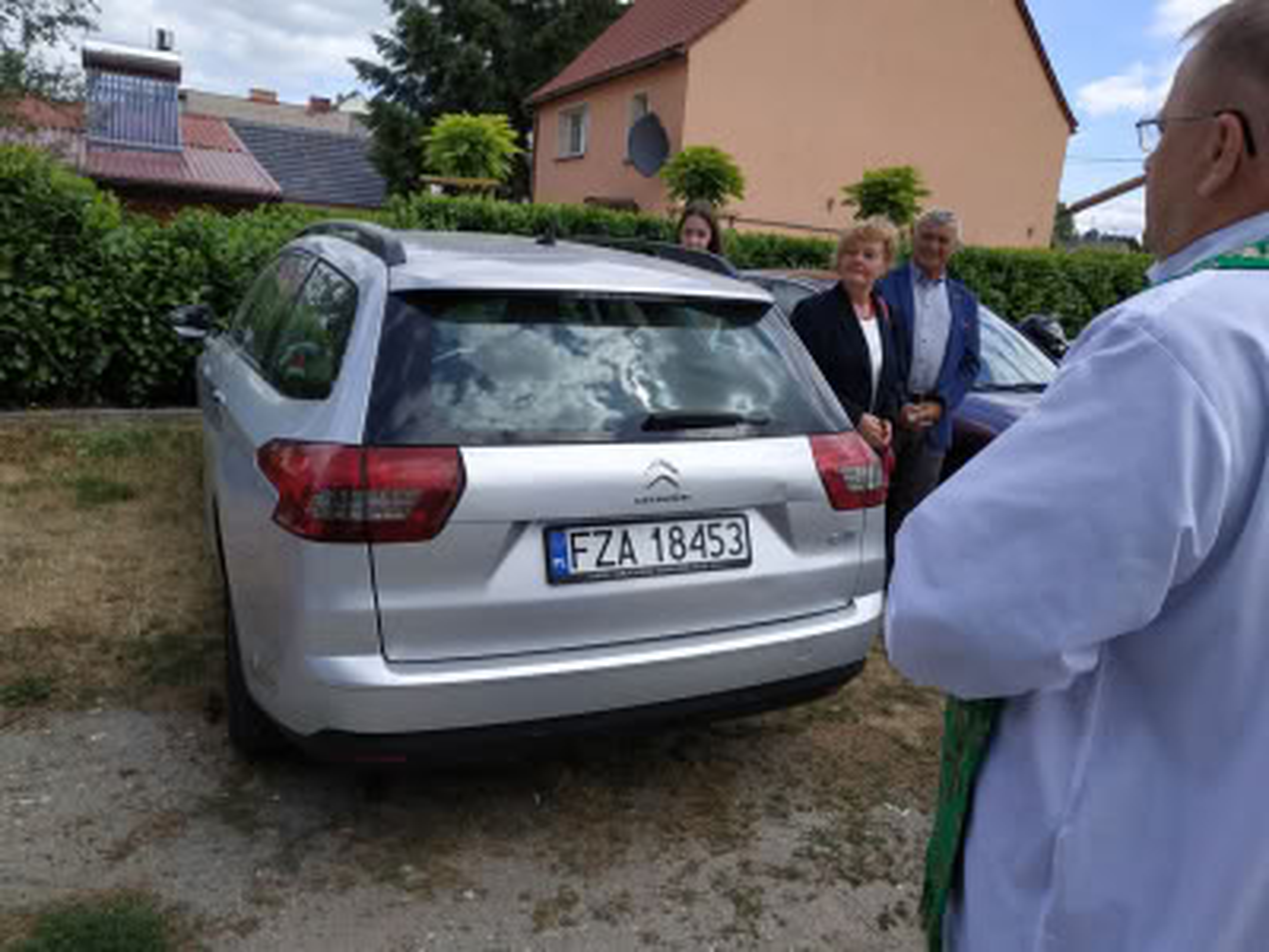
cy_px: 476
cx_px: 634
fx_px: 880
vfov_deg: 56.8
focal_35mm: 24
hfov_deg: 71.6
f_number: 1.9
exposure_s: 1/1718
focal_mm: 3.94
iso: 125
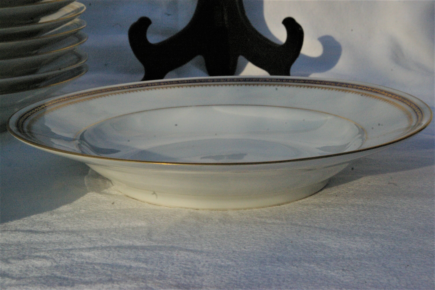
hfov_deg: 49.6
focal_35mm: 39
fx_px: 471
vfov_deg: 34.1
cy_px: 145
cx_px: 218
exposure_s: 1/1000
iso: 1600
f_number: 13
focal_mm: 26
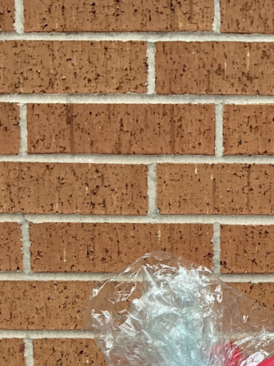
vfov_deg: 23.0
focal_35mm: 76
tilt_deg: -7.8
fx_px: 803
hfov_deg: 19.2
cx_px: 208
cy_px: 467
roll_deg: +0.2
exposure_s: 1/299
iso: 25
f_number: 1.8
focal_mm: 3
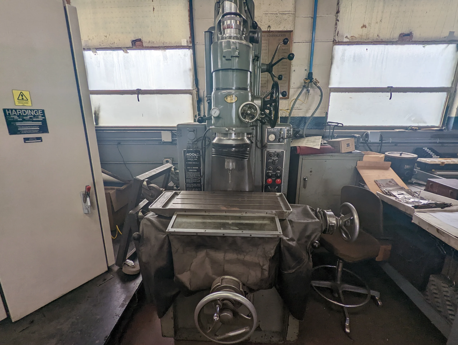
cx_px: 229
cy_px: 172
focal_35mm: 16
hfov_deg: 94.4
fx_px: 212
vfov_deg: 78.3
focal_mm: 2.35
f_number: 2.2
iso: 42
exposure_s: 1/120
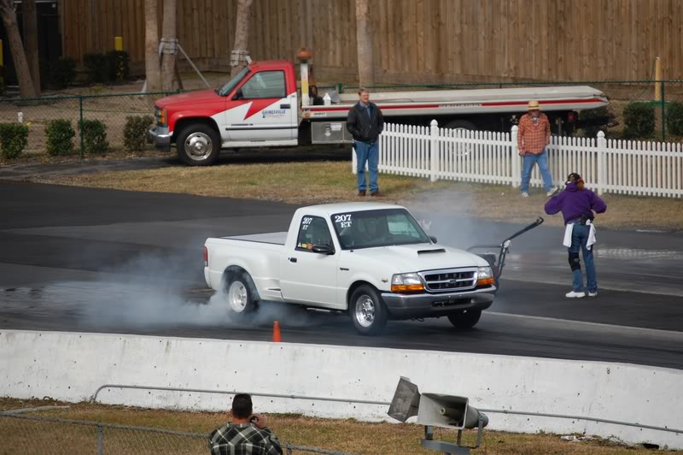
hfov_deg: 6.9
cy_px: 228
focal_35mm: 300
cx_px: 342
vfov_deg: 4.6
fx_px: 5687
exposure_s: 1/2000
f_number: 5.6
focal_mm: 200
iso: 400
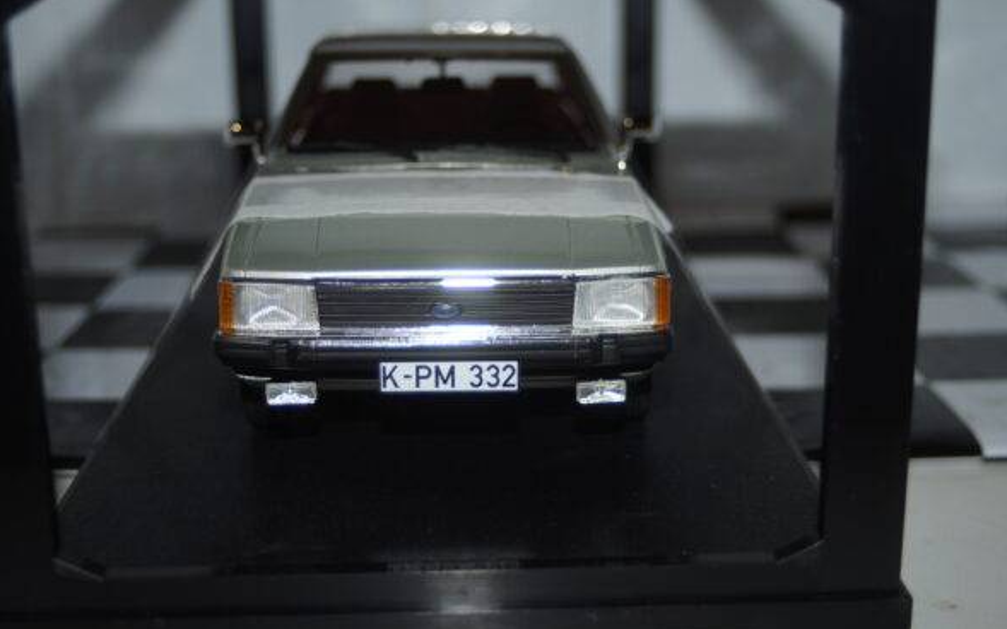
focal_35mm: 55
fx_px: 1496
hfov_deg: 37.2
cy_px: 337
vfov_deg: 23.7
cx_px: 509
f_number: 4
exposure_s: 1/80
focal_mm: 35
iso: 100
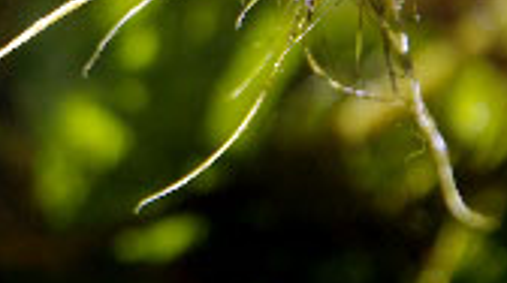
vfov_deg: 3.3
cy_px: -163
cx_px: -69
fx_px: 4847
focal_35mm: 361
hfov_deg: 6.0
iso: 100
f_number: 4.5
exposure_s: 1/250
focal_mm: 70
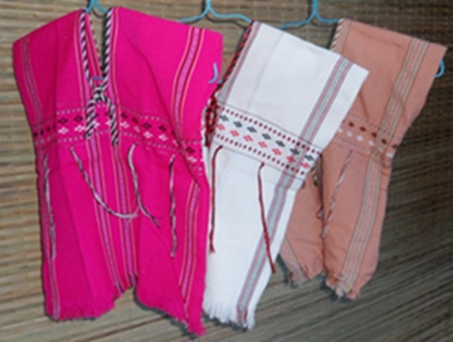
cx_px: 226
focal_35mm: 27
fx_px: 354
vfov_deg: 51.6
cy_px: 171
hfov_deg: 65.2
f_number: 3.5
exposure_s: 1/45
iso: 200
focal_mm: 4.9
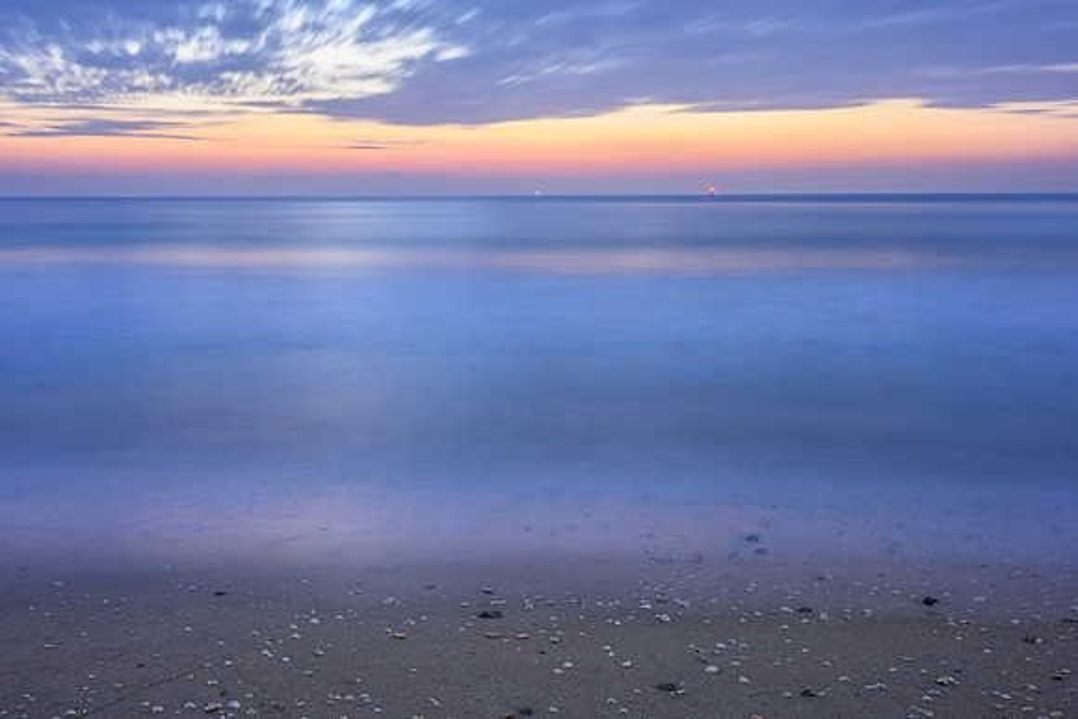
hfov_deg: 52.4
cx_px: 539
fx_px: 1096
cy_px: 360
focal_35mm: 37
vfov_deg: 36.3
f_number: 11
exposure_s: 60
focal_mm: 36
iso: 1250
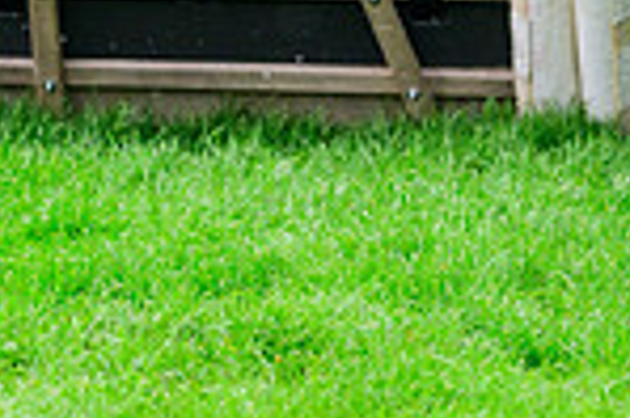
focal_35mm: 817
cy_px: -369
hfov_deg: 2.5
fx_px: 14282
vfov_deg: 1.7
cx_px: 550
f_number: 5.6
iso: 2000
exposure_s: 1/1600
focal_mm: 210
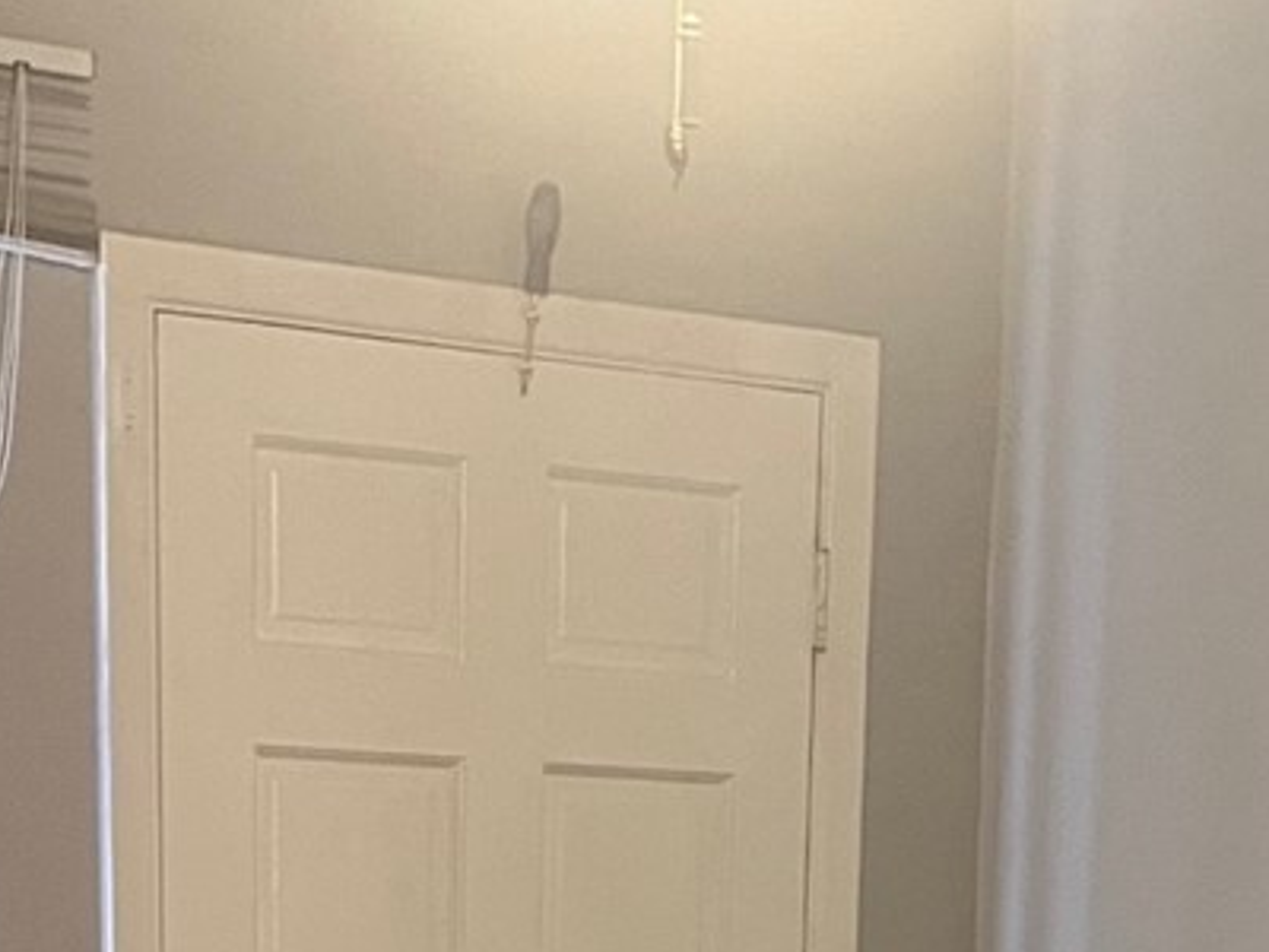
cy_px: 1796
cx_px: 847
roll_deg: -1.4
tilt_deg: -13.6
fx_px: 3813
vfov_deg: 12.7
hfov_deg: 18.8
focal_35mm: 104
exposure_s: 1/40
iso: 500
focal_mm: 5.7
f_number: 1.5
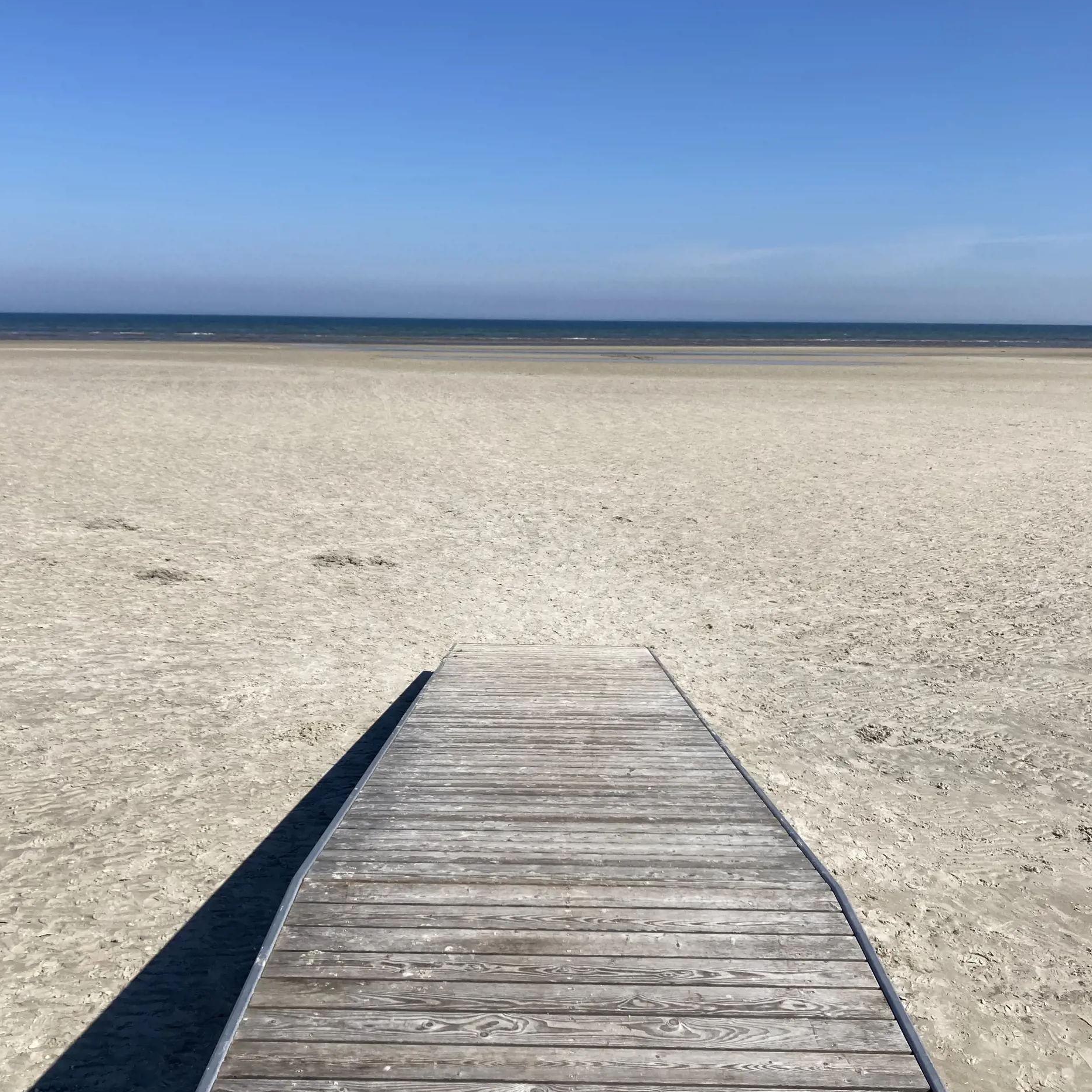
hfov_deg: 48.4
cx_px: 533
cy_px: 485
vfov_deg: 48.4
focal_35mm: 34
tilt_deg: -7.9
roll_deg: +0.3
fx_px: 1213
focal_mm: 3.99
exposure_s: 1/3745
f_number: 1.8
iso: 20
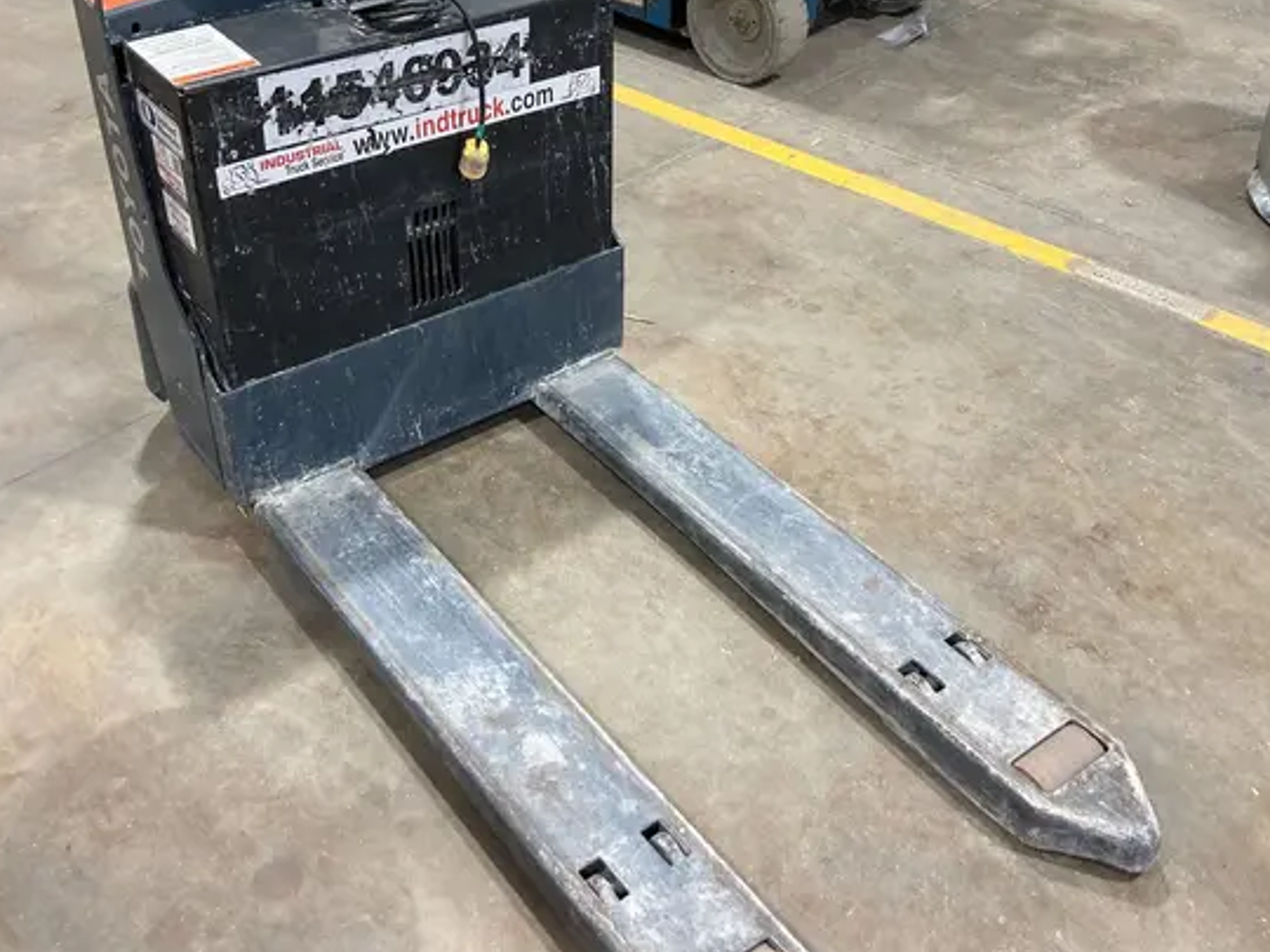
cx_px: 628
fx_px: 1394
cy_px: 316
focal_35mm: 38
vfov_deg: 37.3
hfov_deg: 49.0
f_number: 1.8
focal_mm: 3.99
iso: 100
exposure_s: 1/60
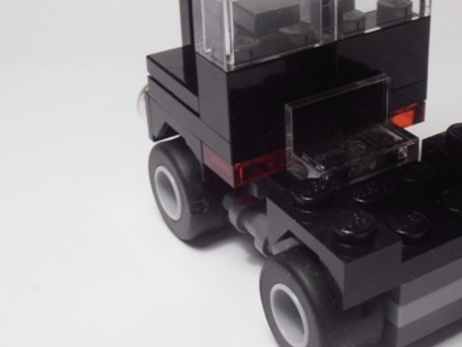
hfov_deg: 26.4
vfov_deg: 20.1
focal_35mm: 73
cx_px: 327
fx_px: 974
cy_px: 116
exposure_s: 1/40
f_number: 3.9
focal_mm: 6.61
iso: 80
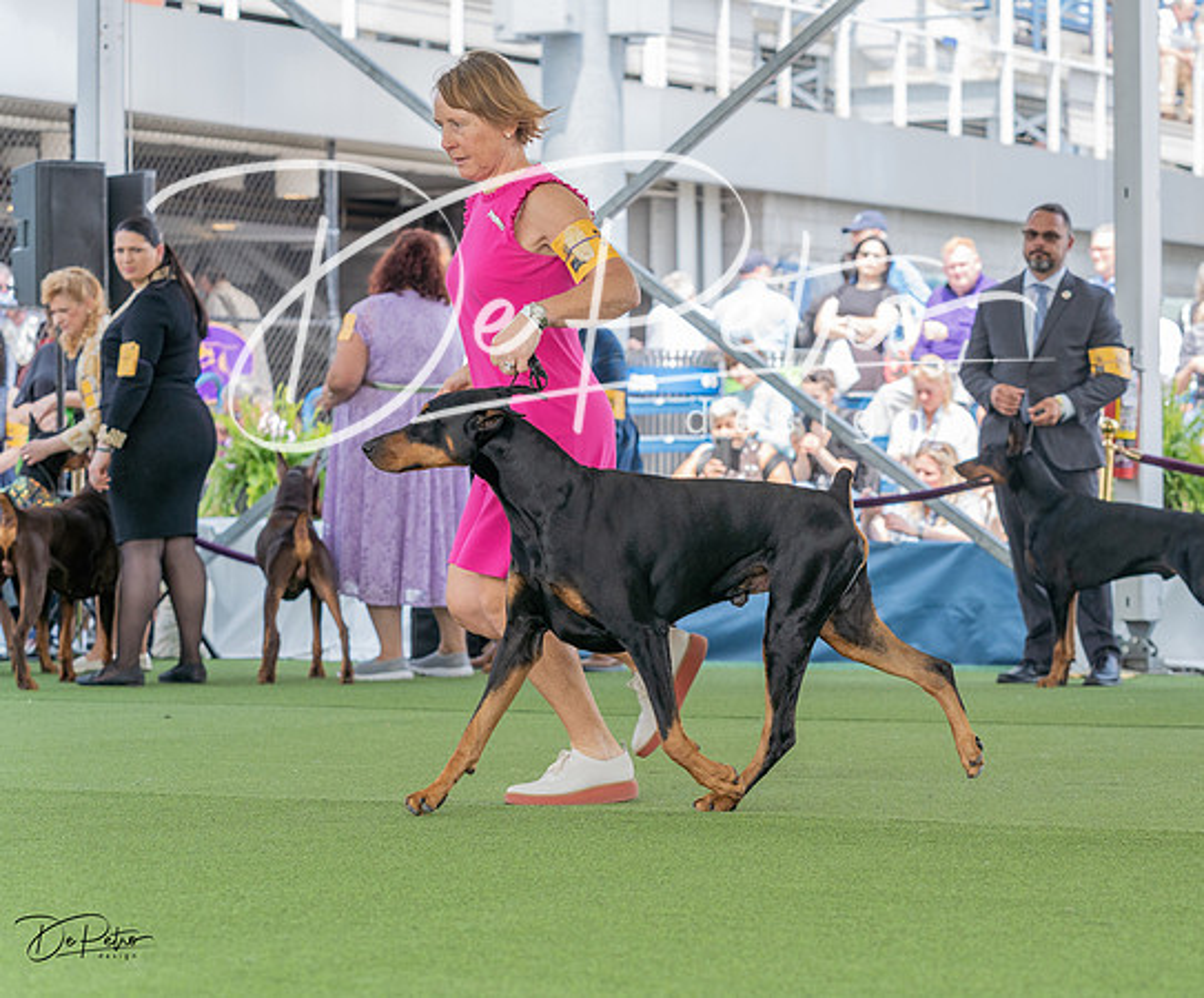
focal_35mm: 113
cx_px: 781
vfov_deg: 14.0
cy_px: 499
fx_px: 4074
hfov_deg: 16.8
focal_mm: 91
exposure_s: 1/800
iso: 640
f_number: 4.5
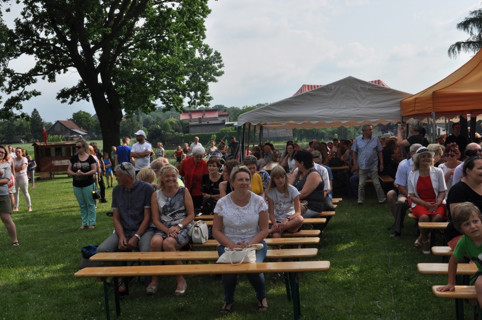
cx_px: 241
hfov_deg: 43.7
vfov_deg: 29.8
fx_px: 602
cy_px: 160
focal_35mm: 45
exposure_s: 1/200
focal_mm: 30
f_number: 13
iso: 200
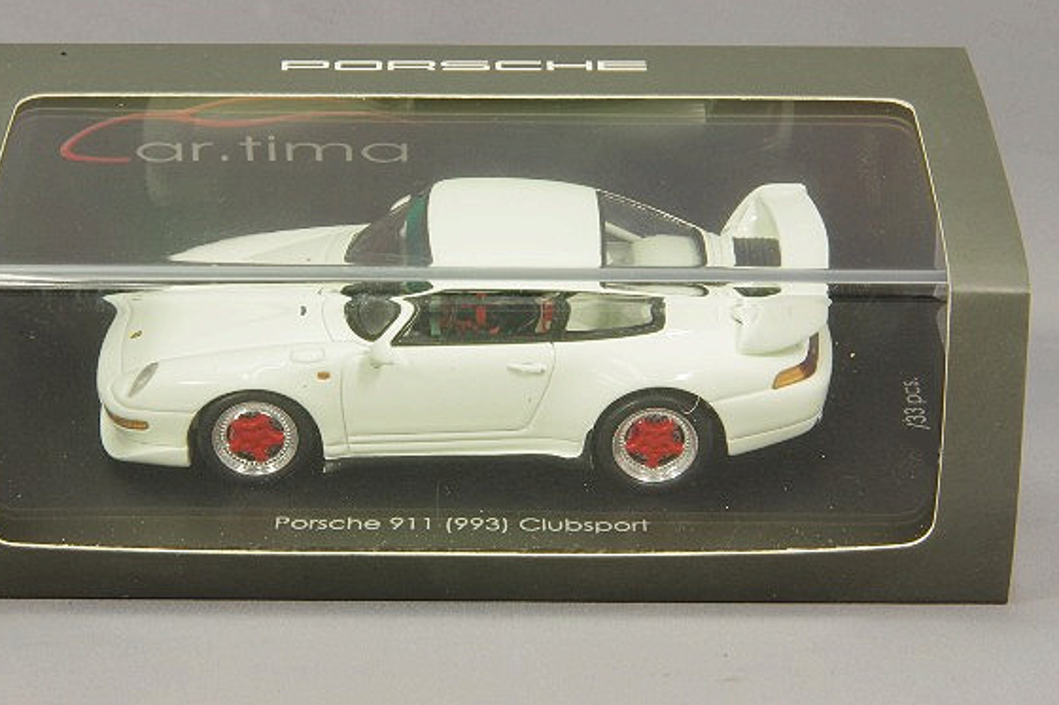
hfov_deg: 16.0
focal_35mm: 128
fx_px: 3764
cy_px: 322
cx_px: 461
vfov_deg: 10.7
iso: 400
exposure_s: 1/1.67
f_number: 32
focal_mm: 75
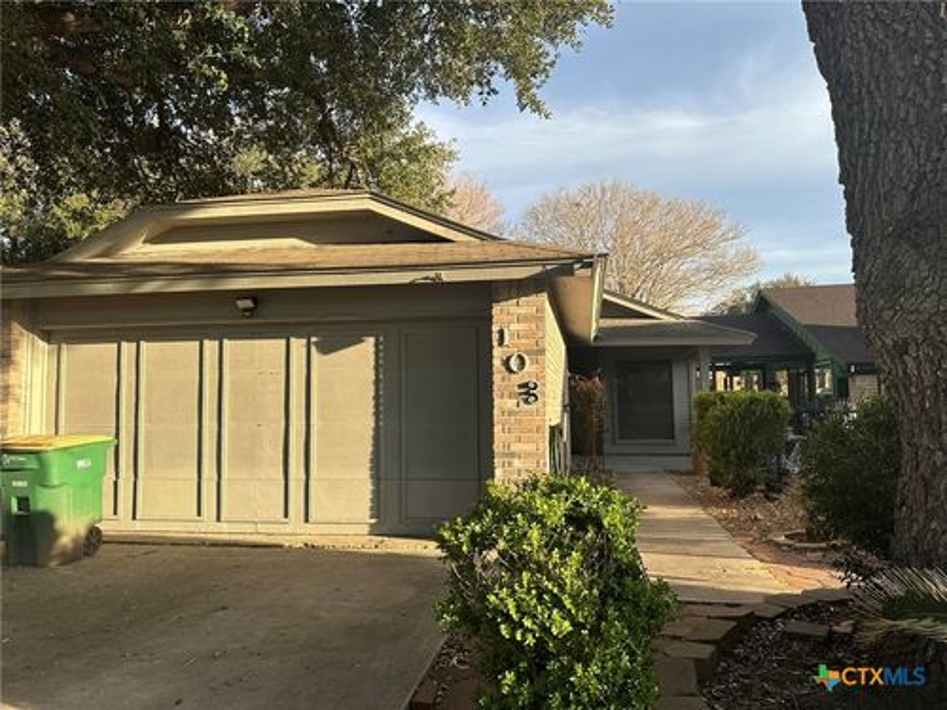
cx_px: 474
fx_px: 657
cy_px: 355
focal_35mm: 24
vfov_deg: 56.8
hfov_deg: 71.6
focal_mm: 6.86
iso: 80
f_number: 1.78
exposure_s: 1/1321
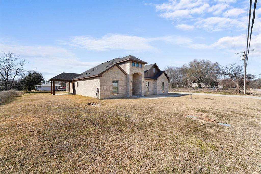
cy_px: 87
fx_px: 101
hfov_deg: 104.3
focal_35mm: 14
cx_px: 130
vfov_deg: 81.2
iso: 640
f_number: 9
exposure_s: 1/1600
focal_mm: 14
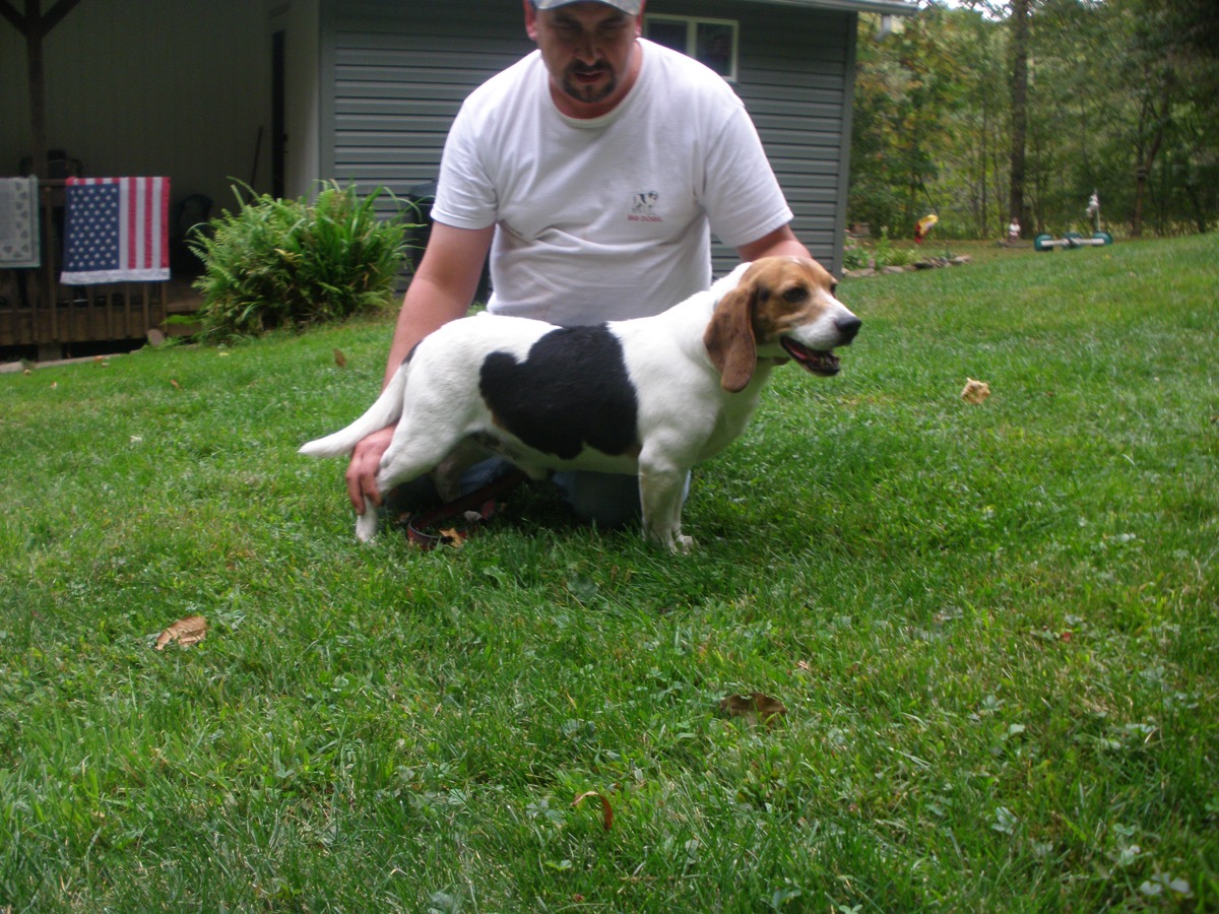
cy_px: 457
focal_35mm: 36
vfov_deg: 39.7
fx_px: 1268
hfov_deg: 51.4
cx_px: 610
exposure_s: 1/30
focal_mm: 6.3
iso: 125
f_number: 3.5
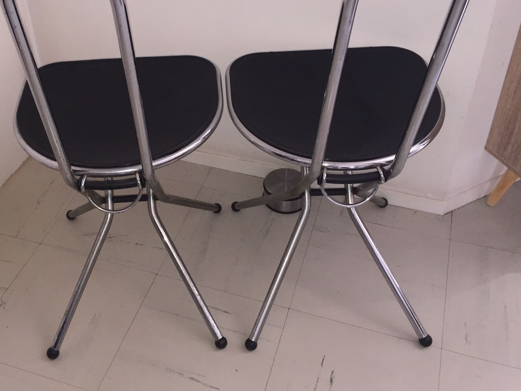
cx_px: 195
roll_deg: +4.2
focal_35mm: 42
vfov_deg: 34.2
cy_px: 147
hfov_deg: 44.4
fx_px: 632
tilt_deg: -39.3
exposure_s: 1/33
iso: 100
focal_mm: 4.15
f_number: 2.2
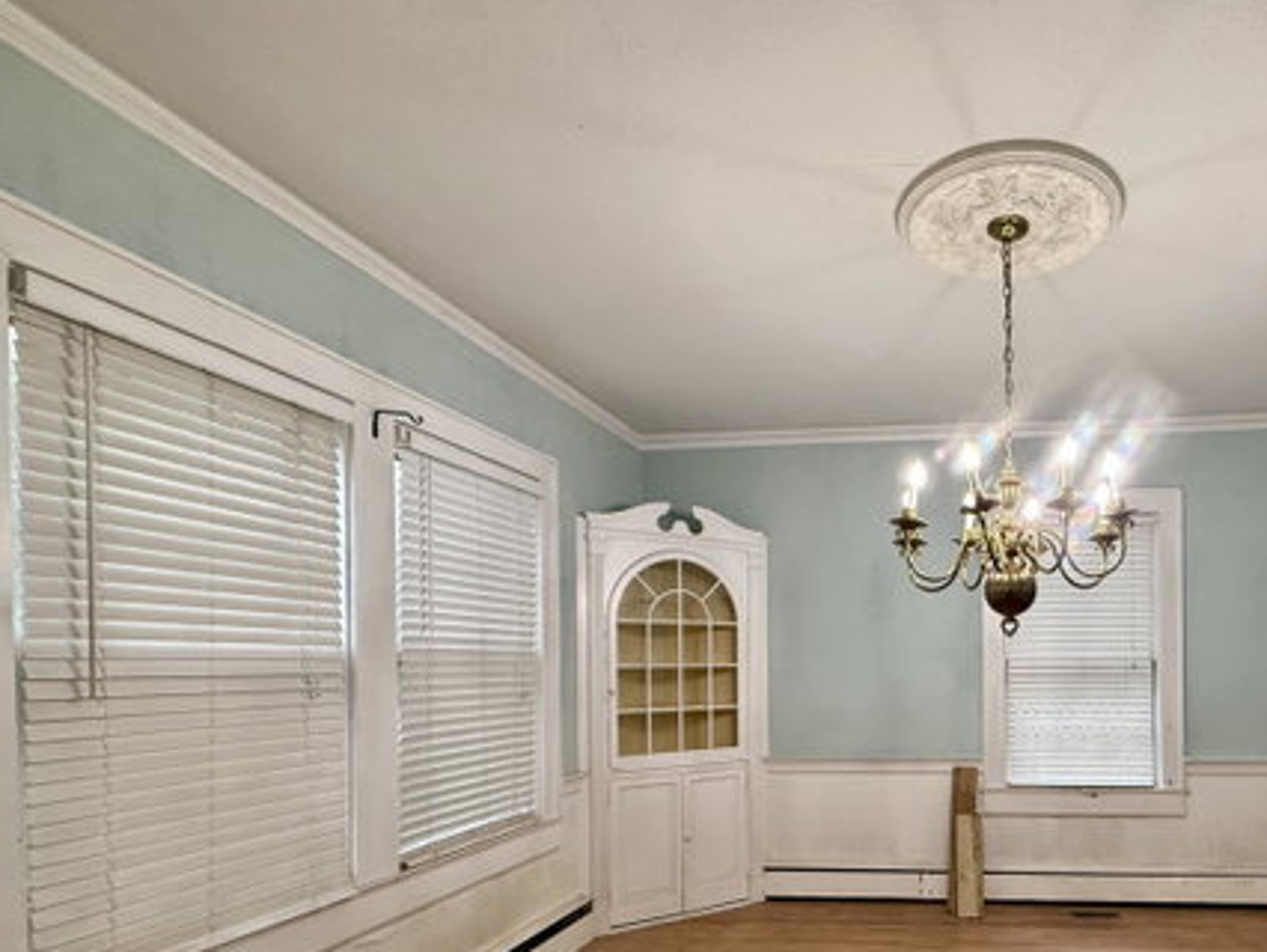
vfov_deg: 61.1
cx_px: 915
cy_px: 672
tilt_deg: +0.5
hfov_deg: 74.6
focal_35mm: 21
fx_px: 769
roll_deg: +0.1
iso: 250
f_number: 2.2
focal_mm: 2.22
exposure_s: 1/120
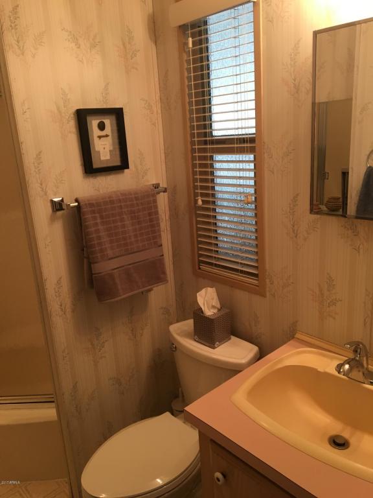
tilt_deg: -15.4
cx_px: 186
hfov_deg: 48.2
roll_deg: +3.3
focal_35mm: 29
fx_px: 417
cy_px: 249
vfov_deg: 61.7
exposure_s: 1/30
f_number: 2.2
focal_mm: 4.15
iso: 80
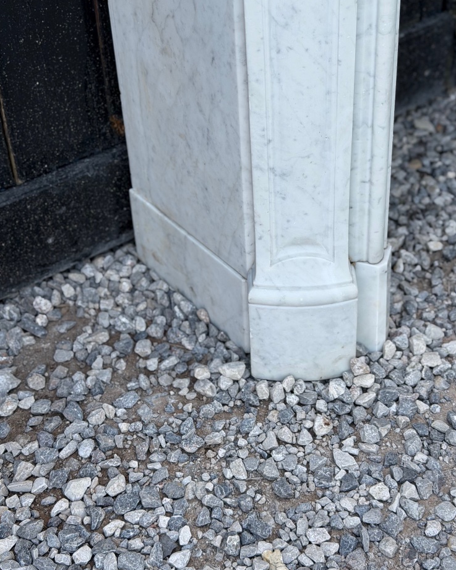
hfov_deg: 24.9
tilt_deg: -37.1
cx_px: 268
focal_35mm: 61
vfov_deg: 30.8
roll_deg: -1.4
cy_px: 205
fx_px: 1030
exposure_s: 1/519
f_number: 1.78
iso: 64
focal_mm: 6.76
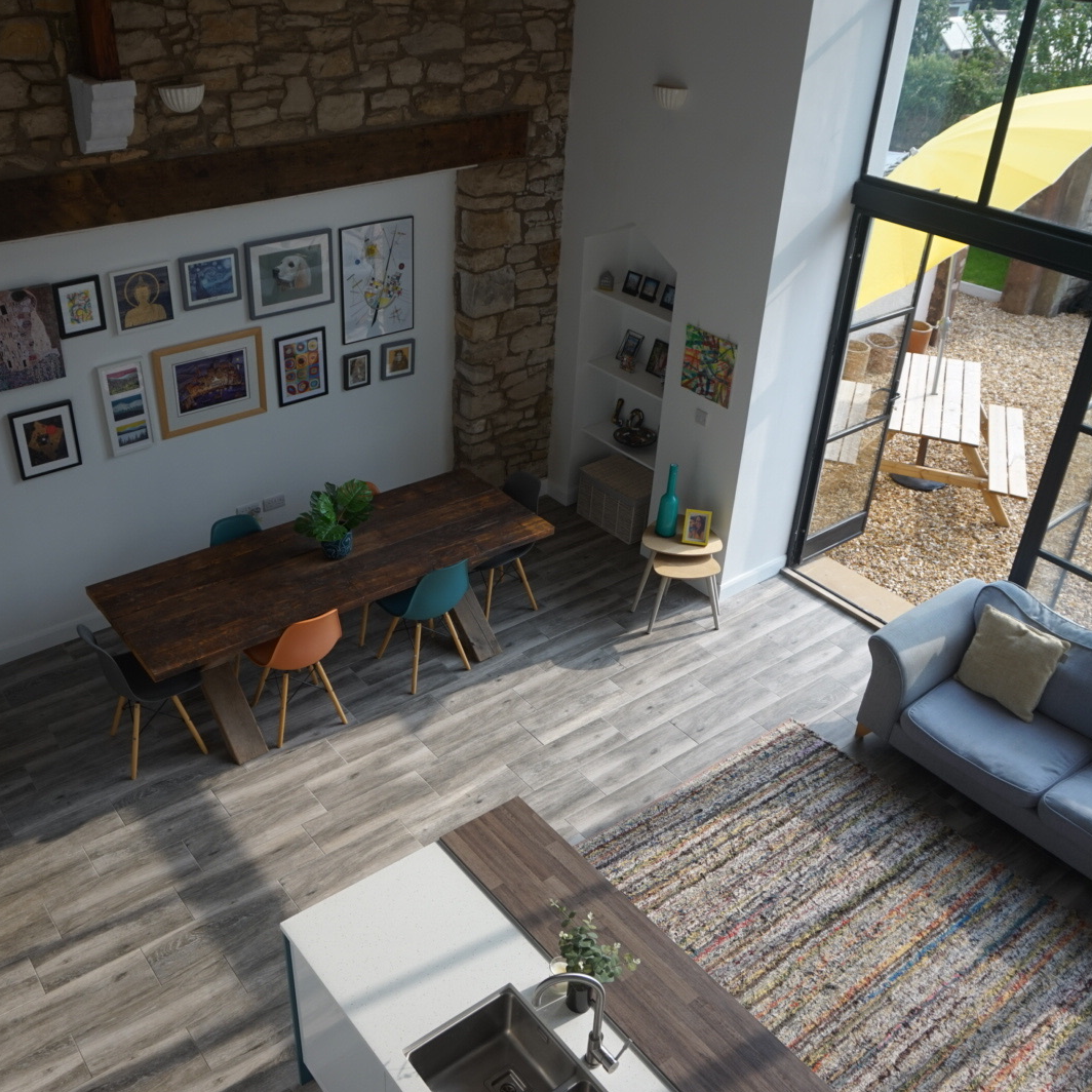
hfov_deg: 52.4
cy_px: 550
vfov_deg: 52.5
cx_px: 480
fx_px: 1106
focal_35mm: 31
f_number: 5
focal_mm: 16
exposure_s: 1/160
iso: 100
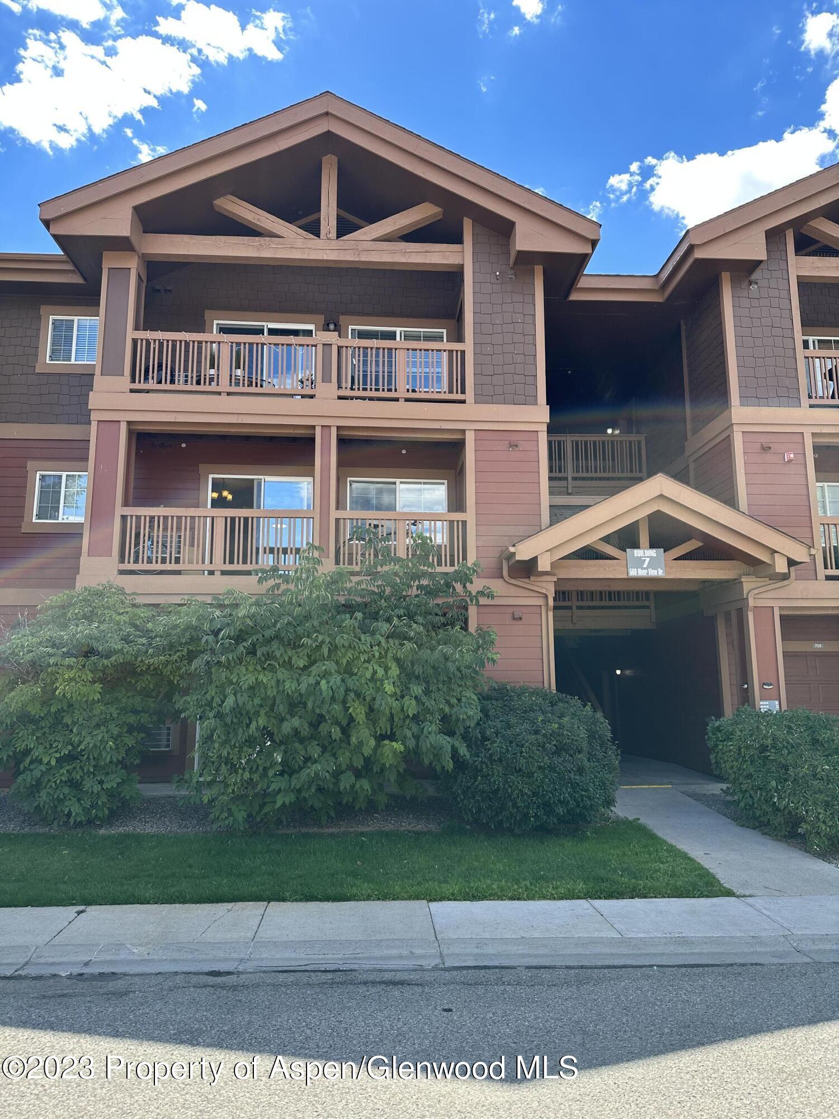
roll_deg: +0.3
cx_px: 420
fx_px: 776
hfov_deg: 56.8
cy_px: 560
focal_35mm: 24
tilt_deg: +9.8
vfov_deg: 71.6
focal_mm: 6.86
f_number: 1.78
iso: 80
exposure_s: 1/971
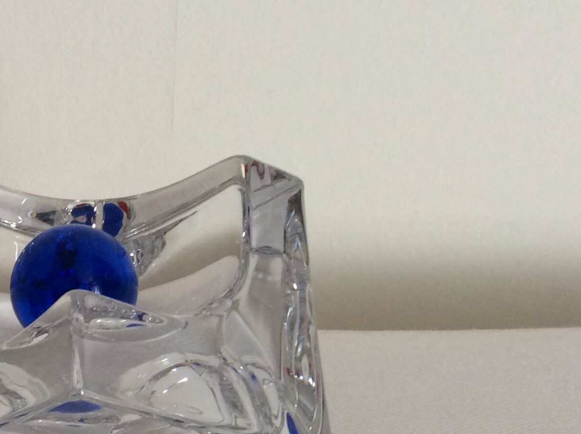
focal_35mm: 69
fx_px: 1156
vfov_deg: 21.2
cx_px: 87
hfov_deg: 27.4
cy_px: 297
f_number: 2.4
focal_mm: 3.3
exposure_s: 1/25
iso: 64
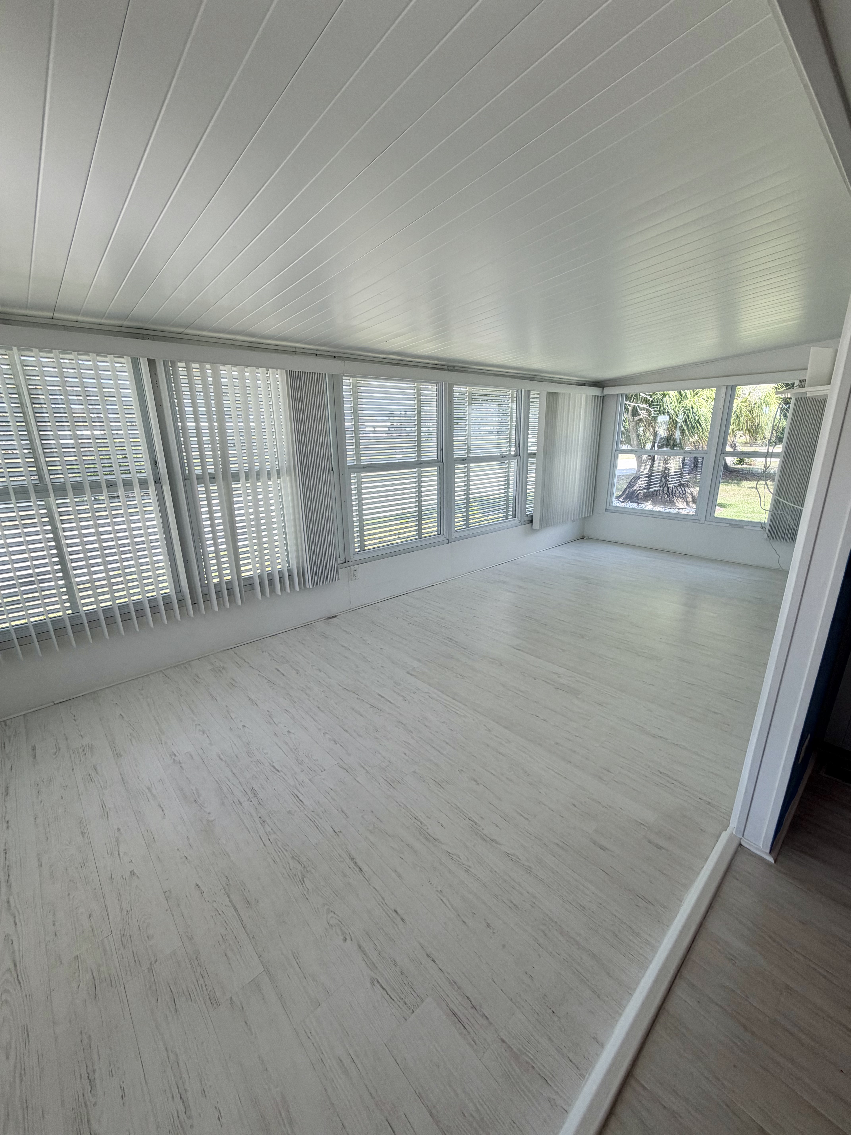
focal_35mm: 14
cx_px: 426
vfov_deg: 102.1
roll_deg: +1.4
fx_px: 459
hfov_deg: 85.7
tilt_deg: -14.1
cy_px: 568
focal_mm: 2.22
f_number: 2.2
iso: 40
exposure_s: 1/120
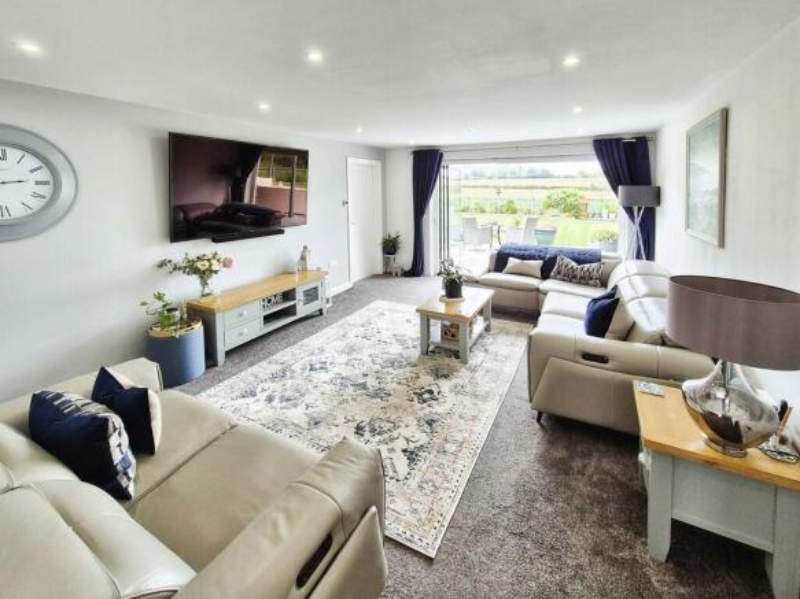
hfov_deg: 106.2
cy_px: 300
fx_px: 300
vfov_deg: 89.9
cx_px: 400
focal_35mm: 13
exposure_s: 1/123
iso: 50
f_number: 2.2
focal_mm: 2.2
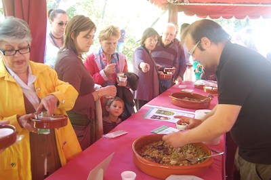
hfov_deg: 55.2
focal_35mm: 34
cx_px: 136
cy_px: 90
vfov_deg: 38.2
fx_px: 259
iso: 450
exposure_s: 1/30
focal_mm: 23
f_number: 3.8
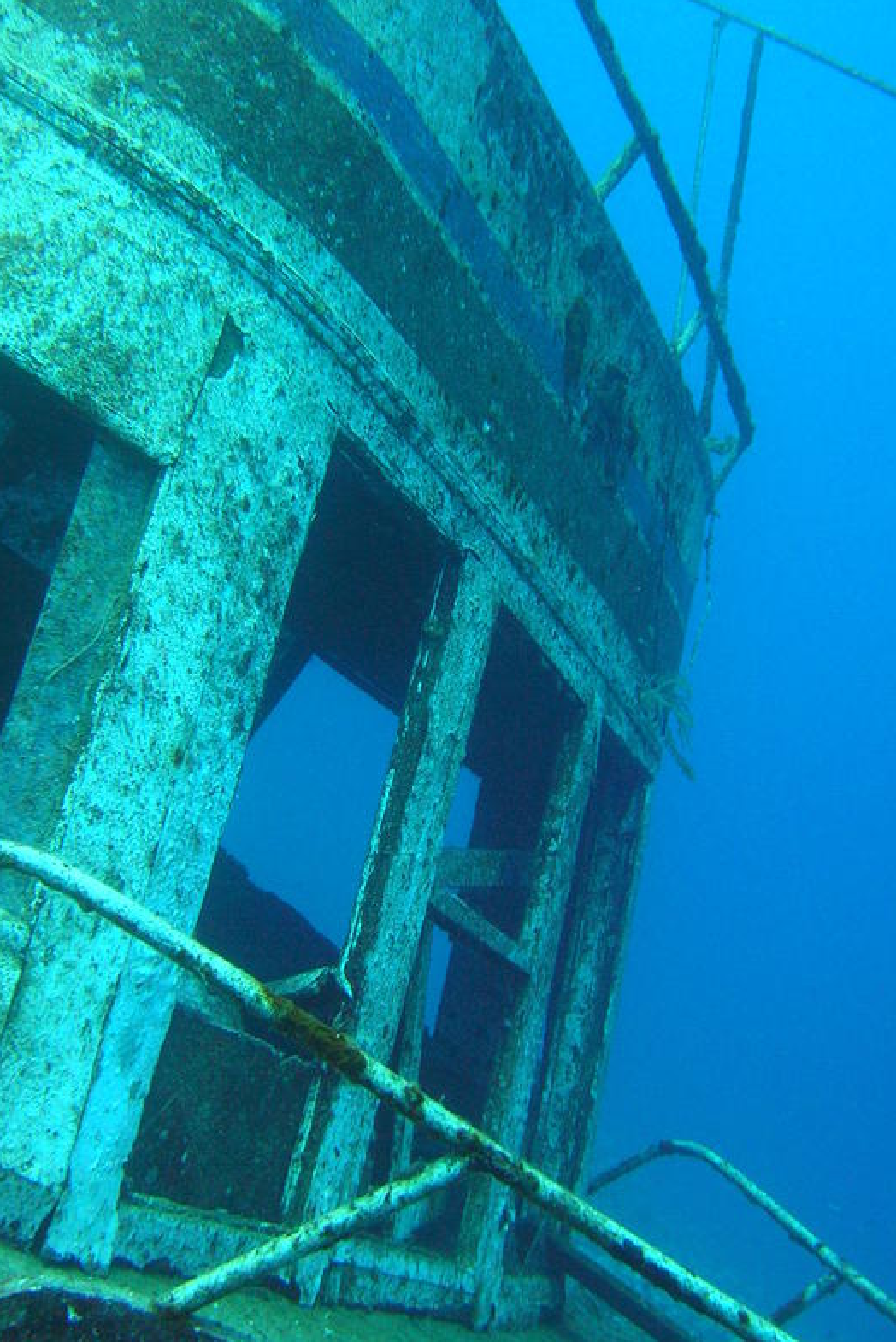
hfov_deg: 36.9
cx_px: 452
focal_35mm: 36
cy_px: 674
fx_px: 1343
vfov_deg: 53.1
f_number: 4.9
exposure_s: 1/33.8
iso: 50
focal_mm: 5.7
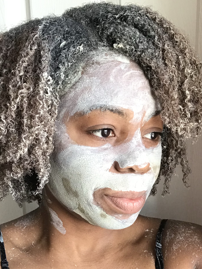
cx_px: 112
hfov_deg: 27.5
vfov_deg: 35.7
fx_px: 412
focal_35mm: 53
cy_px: 184
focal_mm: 2.87
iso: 64
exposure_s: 1/30
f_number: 2.2
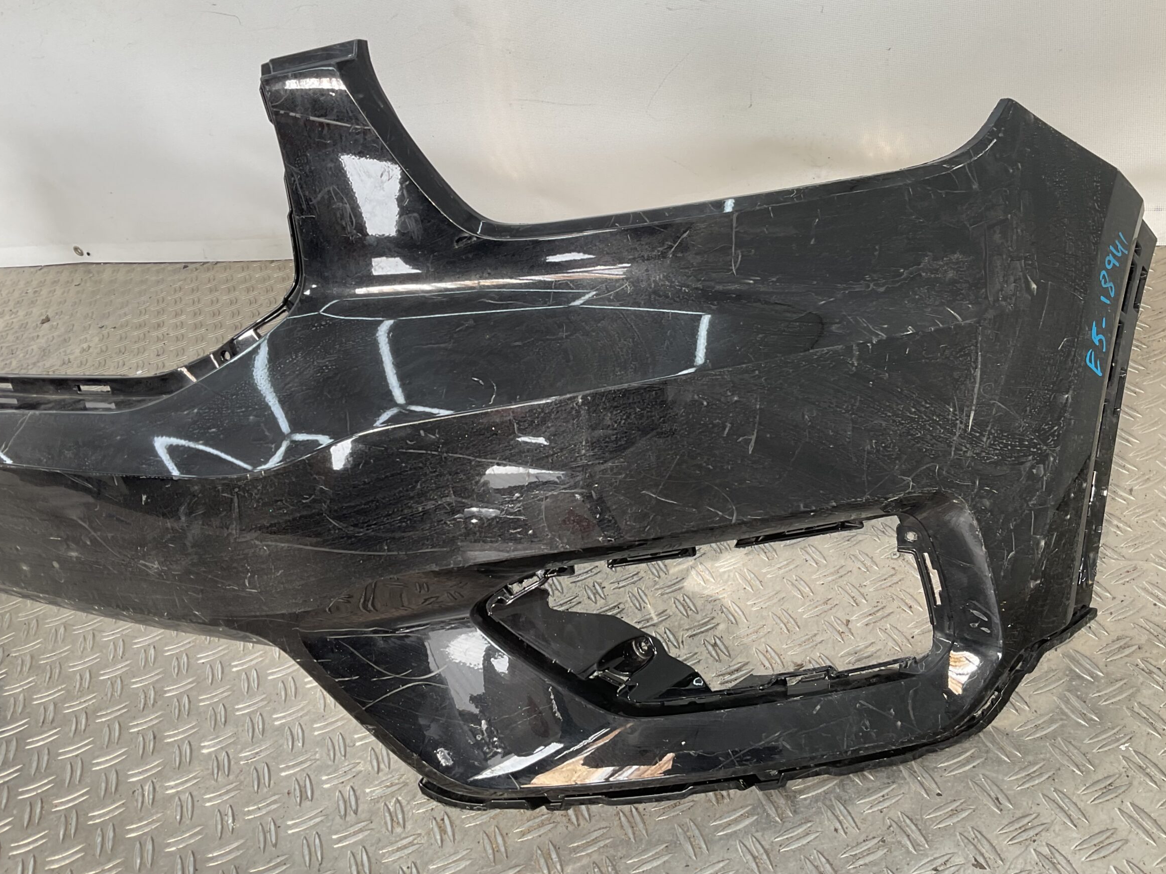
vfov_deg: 44.1
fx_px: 1078
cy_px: 399
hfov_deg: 56.8
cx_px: 607
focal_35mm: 32
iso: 16
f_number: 1.8
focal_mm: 3
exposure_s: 1/123
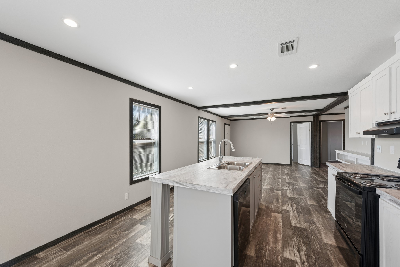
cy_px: 134
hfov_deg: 104.2
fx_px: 156
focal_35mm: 14
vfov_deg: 81.3
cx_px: 200
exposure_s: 1/80
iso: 400
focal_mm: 14
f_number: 8
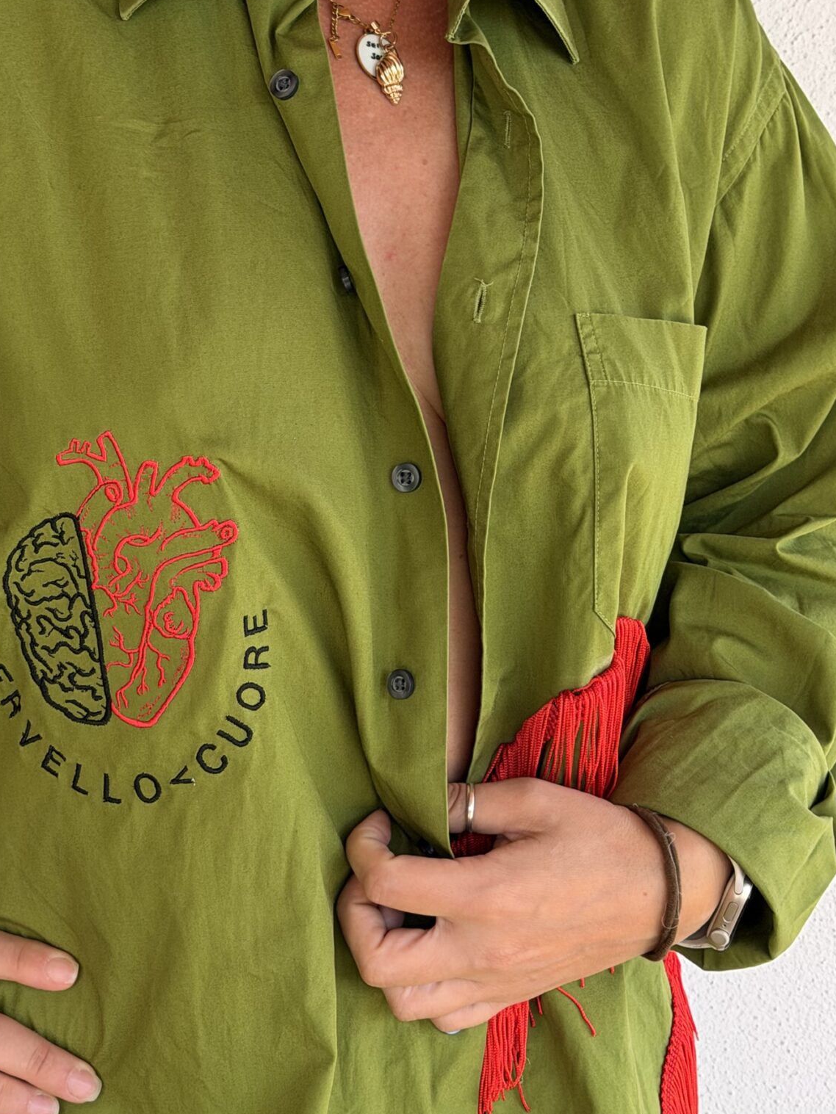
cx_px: 179
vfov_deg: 24.1
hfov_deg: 18.1
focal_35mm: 81
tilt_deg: -11.9
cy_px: 473
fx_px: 2608
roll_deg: +0.0
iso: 64
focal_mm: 6.76
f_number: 1.78
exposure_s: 1/828
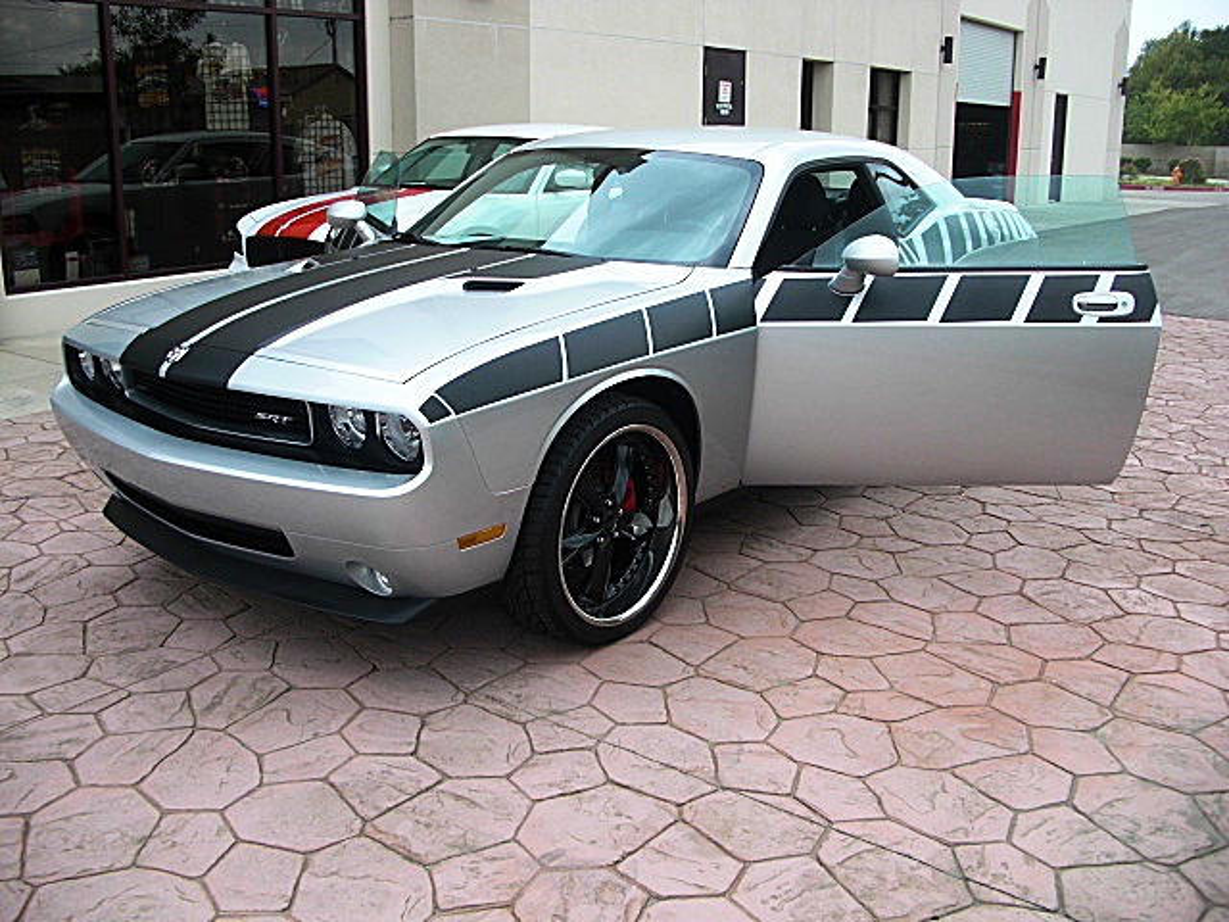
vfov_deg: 39.7
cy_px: 461
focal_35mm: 36
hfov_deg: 51.4
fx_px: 1278
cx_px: 614
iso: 50
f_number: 2.8
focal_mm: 6.3
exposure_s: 1/320
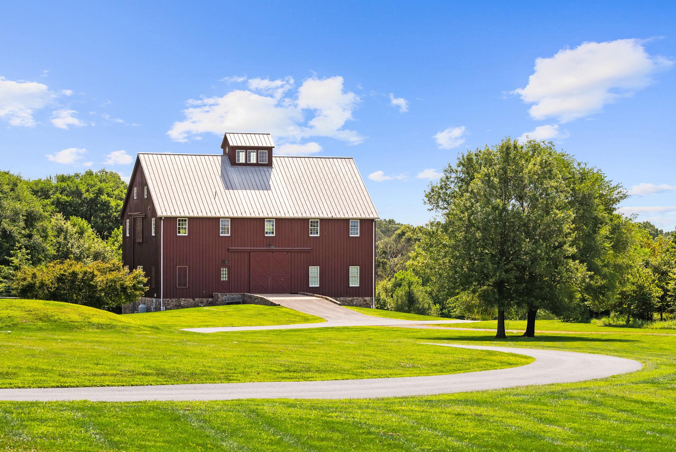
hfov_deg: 21.0
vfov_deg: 14.1
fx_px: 1822
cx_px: 338
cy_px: 226
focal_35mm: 97
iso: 200
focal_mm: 97
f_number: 8
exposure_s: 1/400
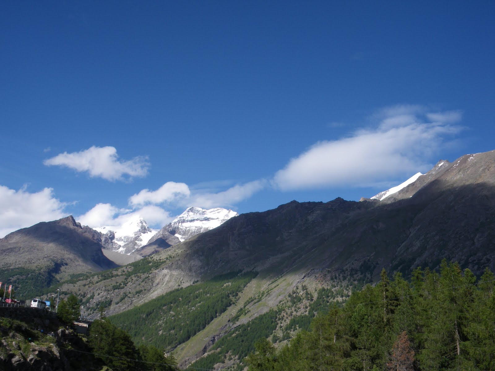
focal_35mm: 36
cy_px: 186
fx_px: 515
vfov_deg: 39.7
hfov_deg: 51.4
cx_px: 248
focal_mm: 6.3
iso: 64
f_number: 5.4
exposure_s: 1/250
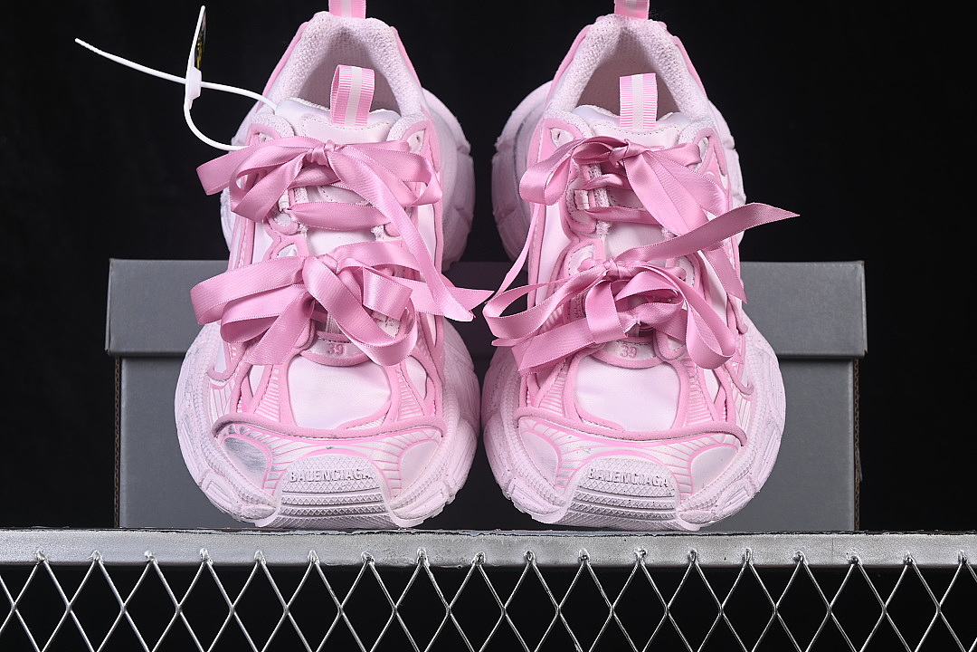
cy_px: 326
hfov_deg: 27.0
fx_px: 2035
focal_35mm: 75
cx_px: 488
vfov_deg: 18.2
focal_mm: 50
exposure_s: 1/80
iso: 160
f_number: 8
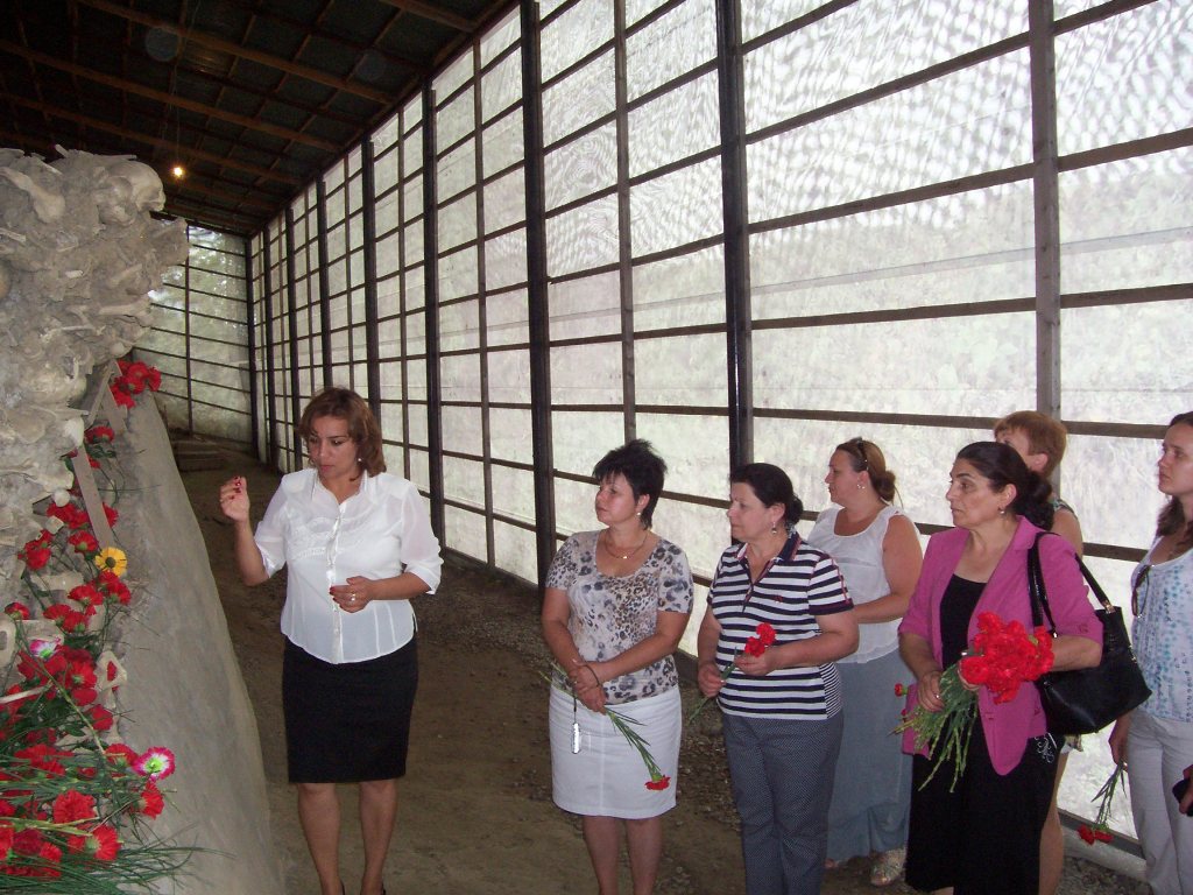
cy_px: 448
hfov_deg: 54.0
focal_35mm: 34
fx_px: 1172
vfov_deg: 41.8
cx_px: 596
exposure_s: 1/112
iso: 140
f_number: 2.7
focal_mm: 5.6
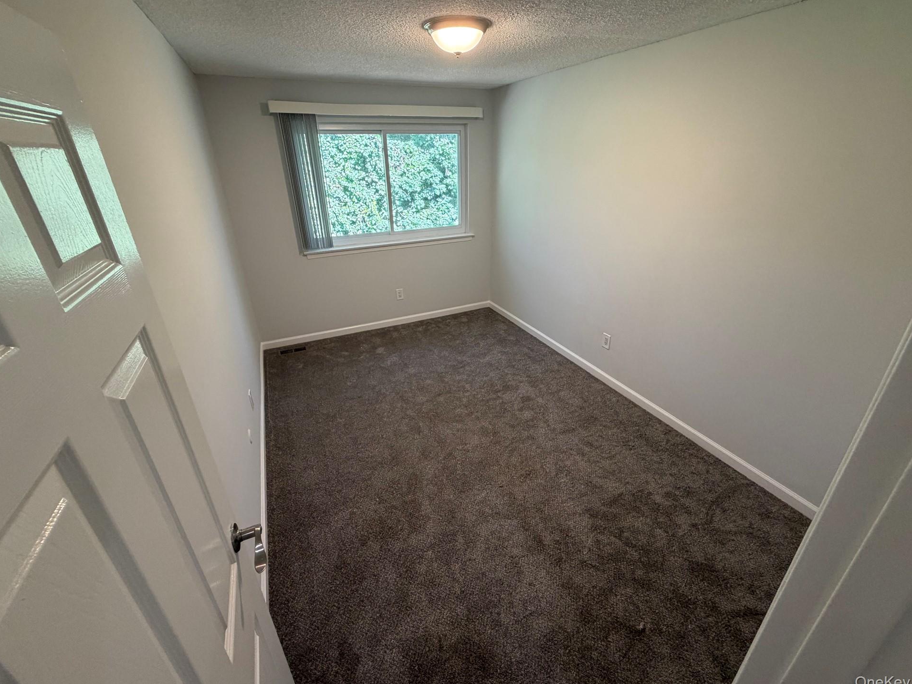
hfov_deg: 98.2
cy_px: 327
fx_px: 395
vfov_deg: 81.7
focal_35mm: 15
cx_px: 463
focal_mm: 2.22
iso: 200
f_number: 2.2
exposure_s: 1/60
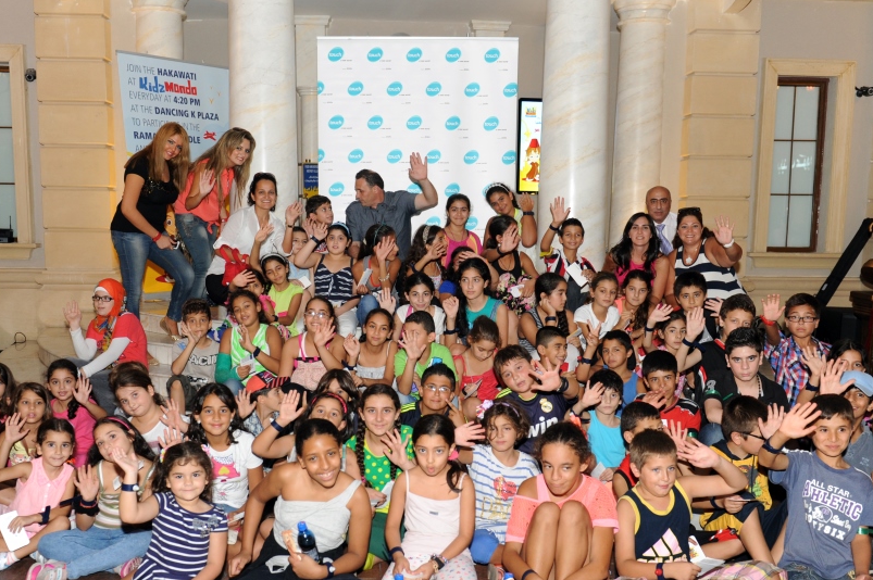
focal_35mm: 37
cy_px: 350
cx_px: 410
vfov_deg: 35.7
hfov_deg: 51.9
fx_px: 896
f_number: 4
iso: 1250
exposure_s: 1/100
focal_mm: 29
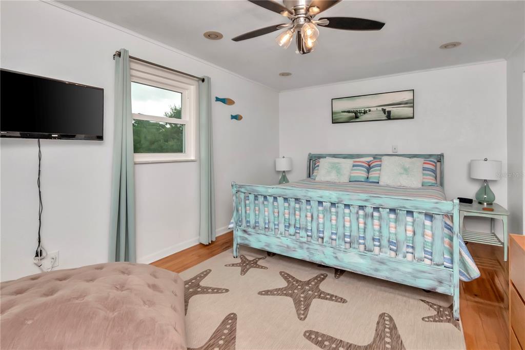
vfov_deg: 72.0
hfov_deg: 95.0
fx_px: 241
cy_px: 175
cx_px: 262
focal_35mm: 16
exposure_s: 1/200
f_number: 11
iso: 1000
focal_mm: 11
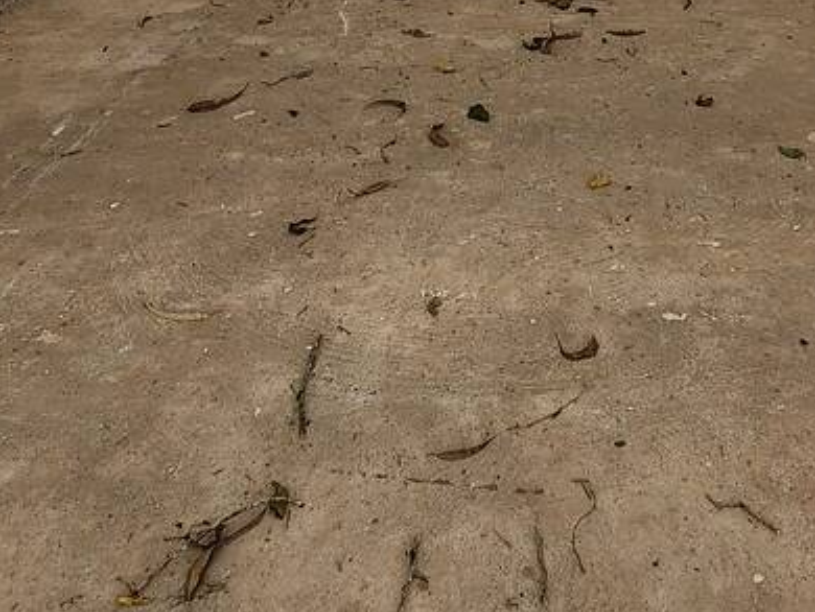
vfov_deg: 23.0
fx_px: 1131
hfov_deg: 38.9
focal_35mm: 48
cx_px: 581
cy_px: -363
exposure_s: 1/60
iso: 100
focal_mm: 2.2
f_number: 2.2
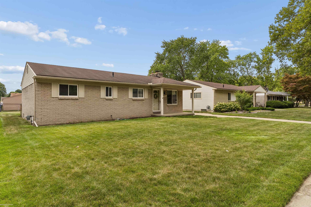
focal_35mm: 21
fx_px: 181
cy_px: 104
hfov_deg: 81.2
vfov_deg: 59.5
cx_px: 156
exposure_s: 1/200
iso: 200
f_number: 13
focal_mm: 21
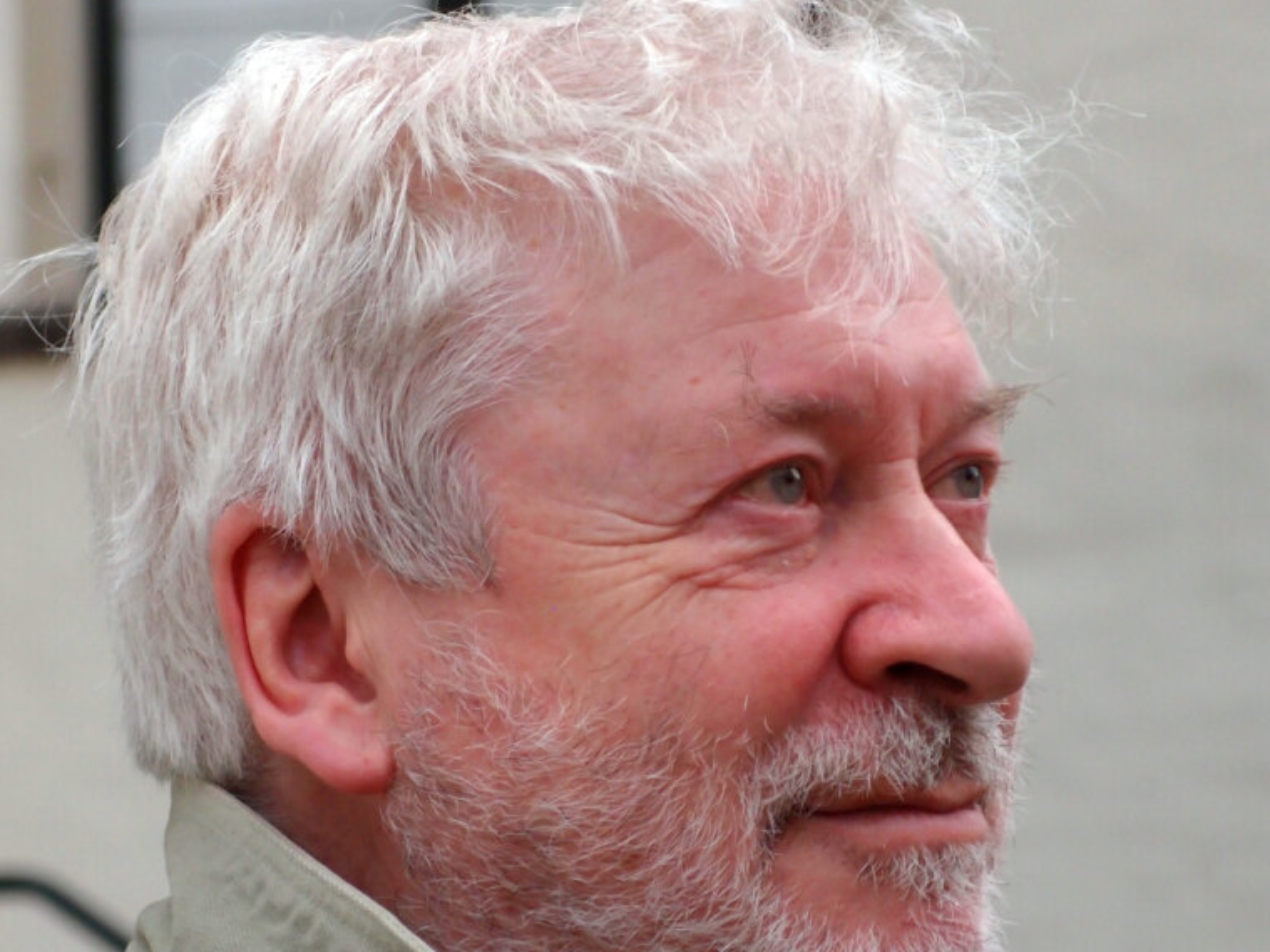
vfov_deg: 8.4
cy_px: 634
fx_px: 6493
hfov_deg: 11.2
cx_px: 467
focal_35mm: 177
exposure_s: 1/250
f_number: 2.5
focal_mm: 24
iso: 200
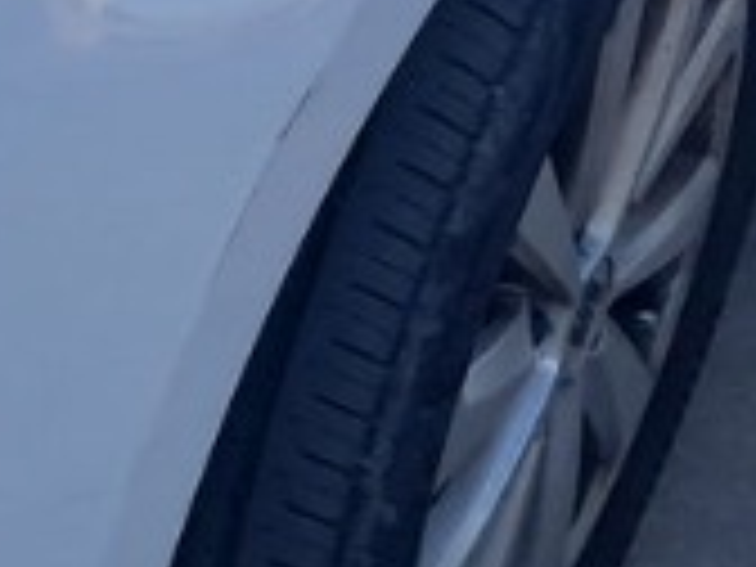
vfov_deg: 6.9
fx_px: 4499
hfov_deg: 9.5
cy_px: -693
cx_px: -180
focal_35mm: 206
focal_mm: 4
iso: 50
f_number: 1.8
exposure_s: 1/366
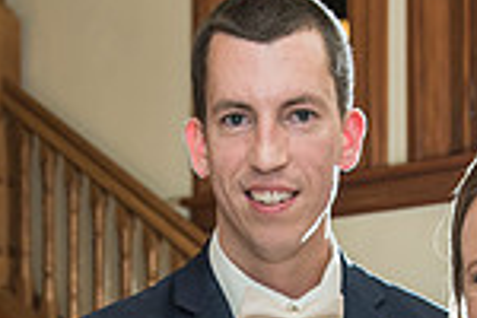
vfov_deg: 11.5
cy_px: 491
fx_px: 1510
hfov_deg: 17.9
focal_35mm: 114
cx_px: 274
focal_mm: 28
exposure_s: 1/125
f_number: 4
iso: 640
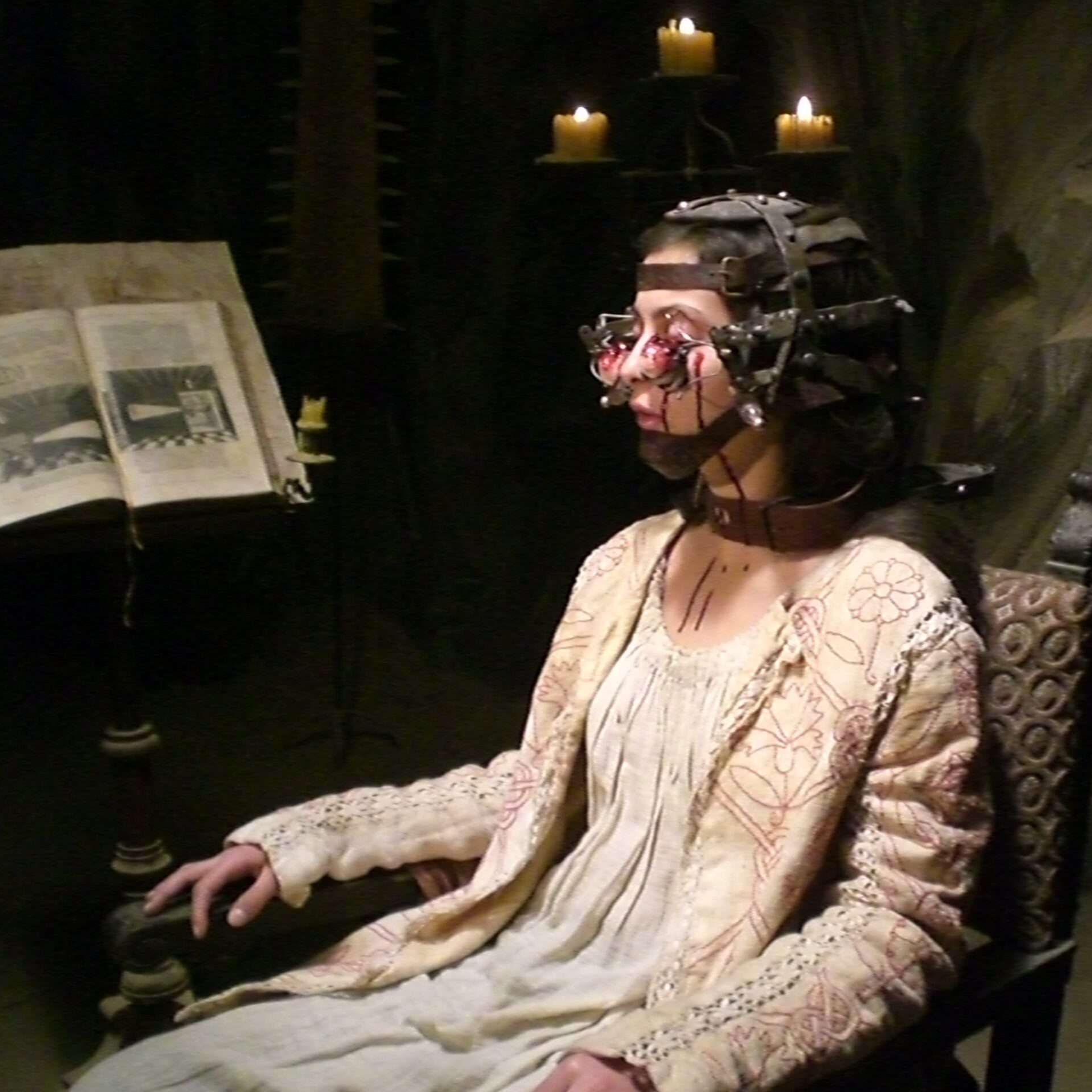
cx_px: 703
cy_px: 548
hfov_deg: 37.3
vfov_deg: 37.6
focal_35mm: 45
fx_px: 1606
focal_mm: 6.3
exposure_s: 1/40
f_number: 3.1
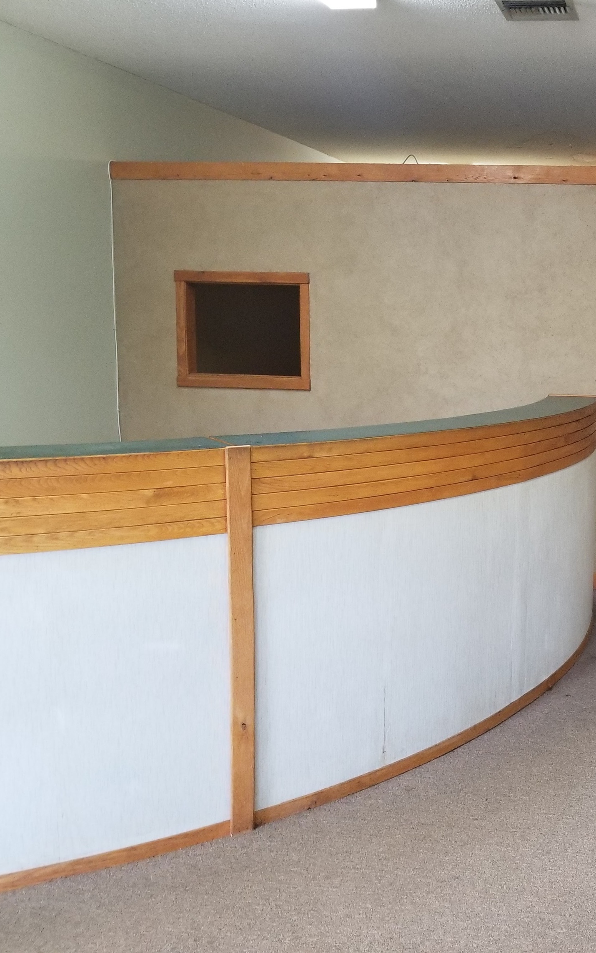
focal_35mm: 37
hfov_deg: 31.5
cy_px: 474
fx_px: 962
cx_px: 614
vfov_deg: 52.7
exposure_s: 1/40
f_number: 1.7
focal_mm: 4.25
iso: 200
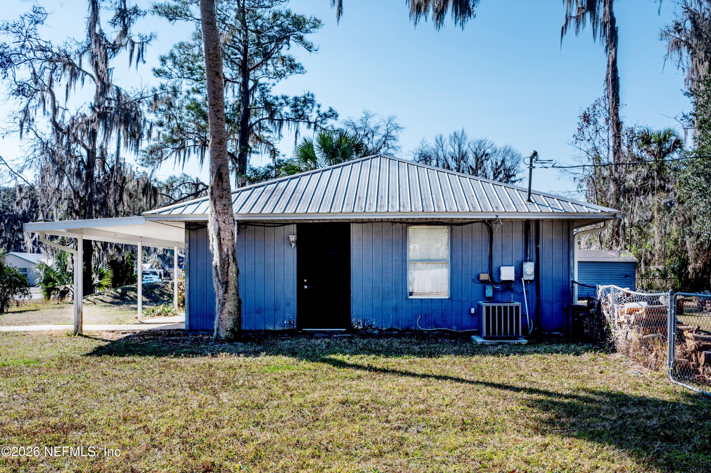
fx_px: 691
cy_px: 236
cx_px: 356
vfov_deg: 37.8
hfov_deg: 54.5
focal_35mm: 35
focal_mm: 35
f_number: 8
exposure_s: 1/320
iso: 125
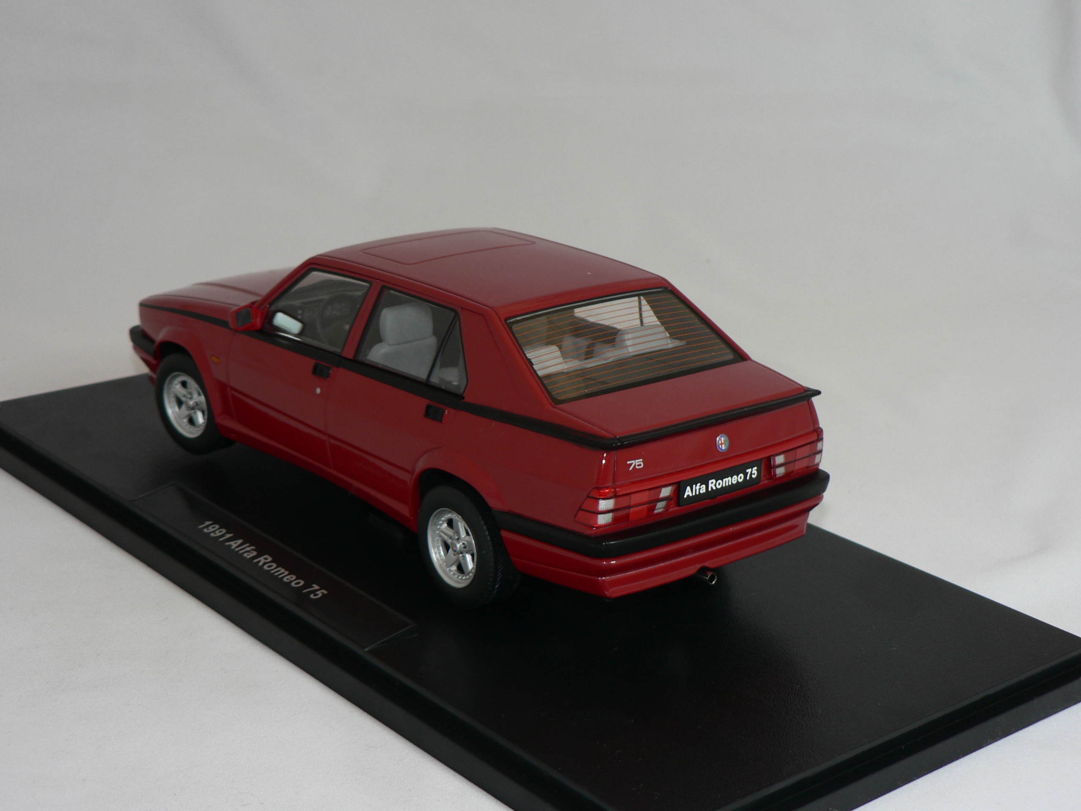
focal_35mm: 60
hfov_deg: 32.2
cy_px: 406
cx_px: 540
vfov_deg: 24.4
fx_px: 1874
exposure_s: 1/60
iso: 80
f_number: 3.2
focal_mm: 10.1
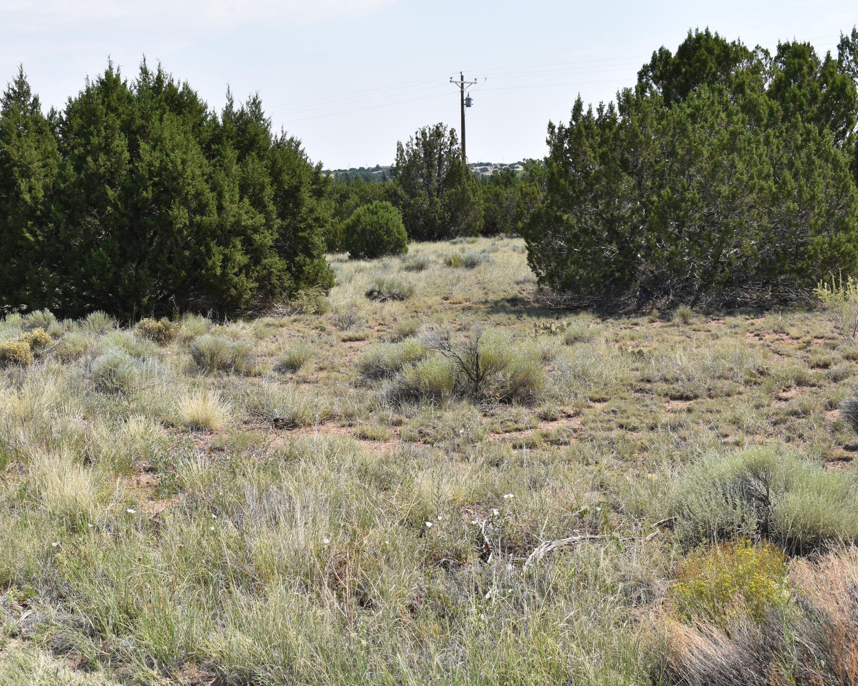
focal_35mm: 53
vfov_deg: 28.8
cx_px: 352
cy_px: 343
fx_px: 1335
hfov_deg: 35.5
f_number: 10
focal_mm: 31
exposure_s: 1/400
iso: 200
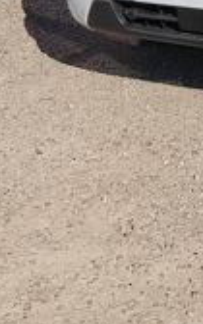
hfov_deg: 10.9
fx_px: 1036
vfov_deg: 15.9
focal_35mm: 117
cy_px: -202
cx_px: 271
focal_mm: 3.96
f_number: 1.8
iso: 50
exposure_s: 1/3399
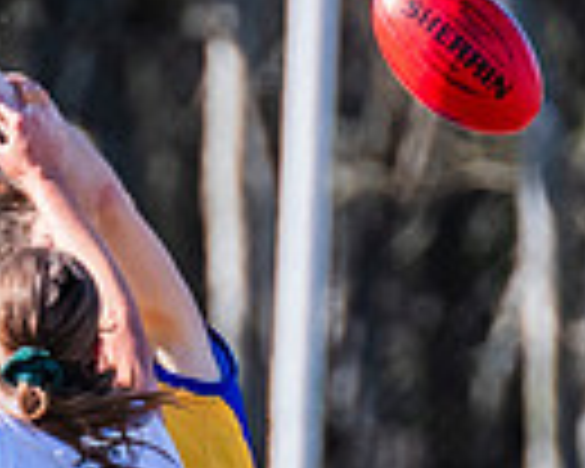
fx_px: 57897
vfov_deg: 0.5
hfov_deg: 0.6
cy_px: 433
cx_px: 184
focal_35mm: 3344
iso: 640
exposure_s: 1/1250
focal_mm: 420
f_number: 6.3
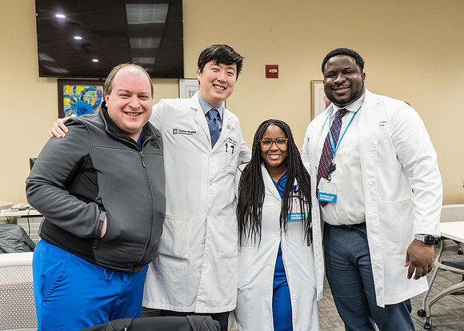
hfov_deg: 56.9
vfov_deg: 42.3
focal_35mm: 32
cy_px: 166
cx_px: 236
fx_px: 428
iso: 1600
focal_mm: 31
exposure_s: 1/160
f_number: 4
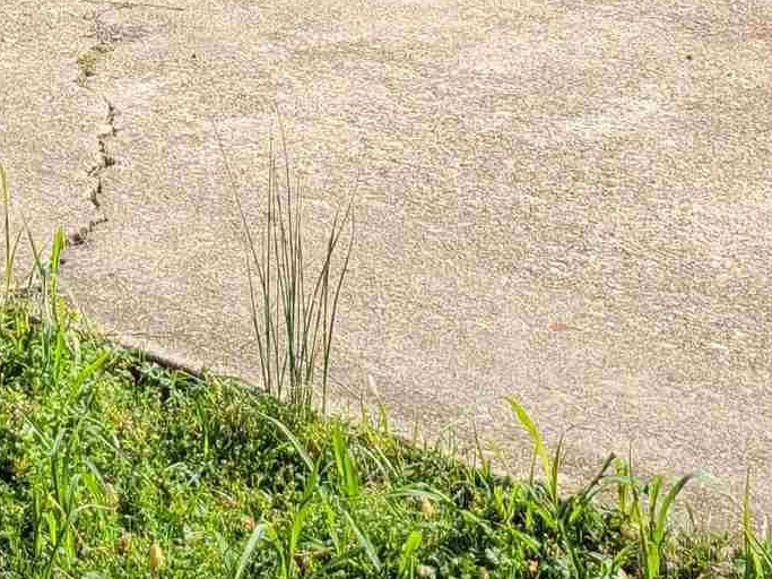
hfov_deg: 15.6
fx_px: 2609
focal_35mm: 117
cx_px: -374
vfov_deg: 11.4
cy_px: -573
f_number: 1.8
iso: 40
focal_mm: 5.4
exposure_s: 1/1410
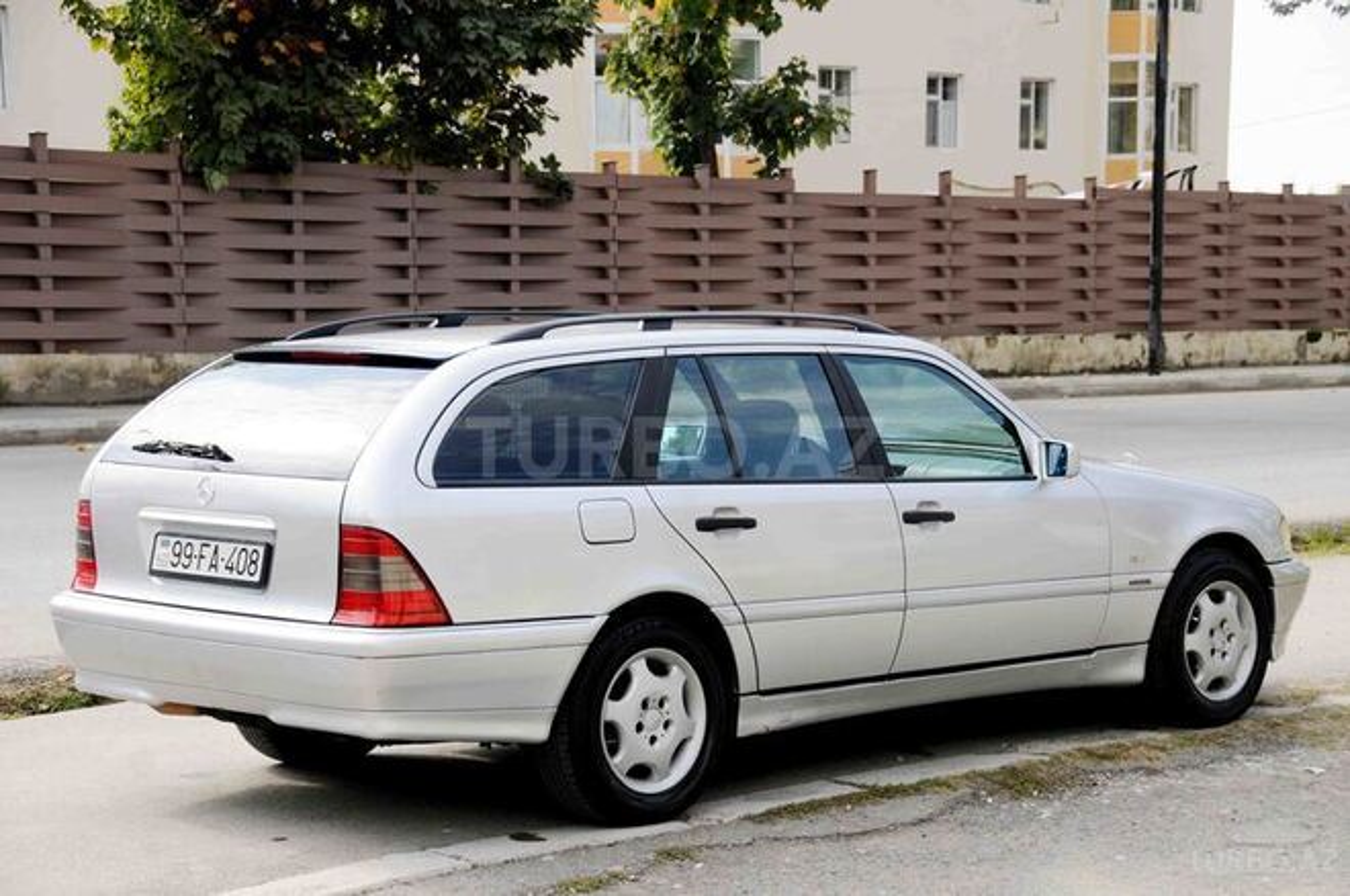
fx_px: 5167
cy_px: 448
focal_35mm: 138
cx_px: 675
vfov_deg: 9.9
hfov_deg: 14.9
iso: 320
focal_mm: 92
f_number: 6.3
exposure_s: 1/640
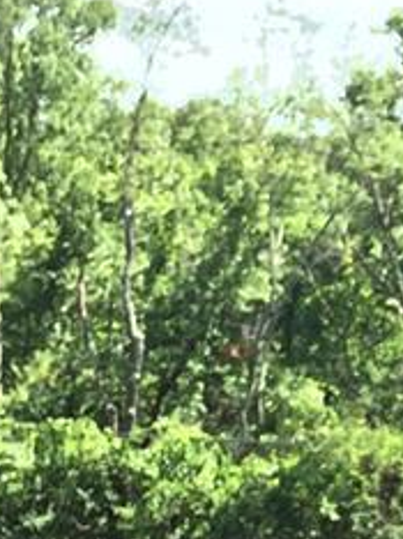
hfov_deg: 11.6
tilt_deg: -9.3
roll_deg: -1.4
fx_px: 1975
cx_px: 334
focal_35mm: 127
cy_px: 633
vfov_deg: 15.0
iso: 32
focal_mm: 4.15
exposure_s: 1/295
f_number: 2.2
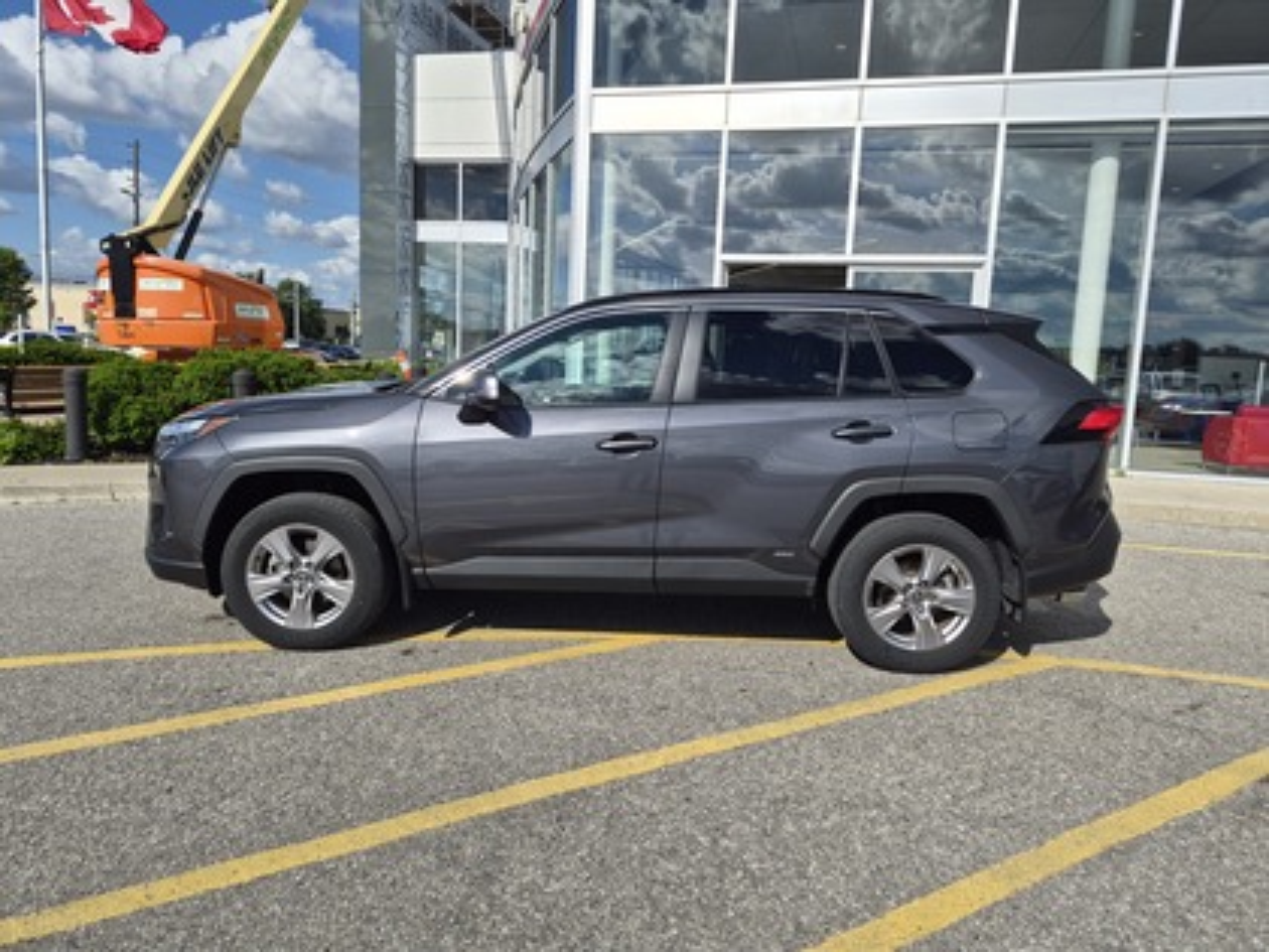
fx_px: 843
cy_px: 476
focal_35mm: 23
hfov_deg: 73.9
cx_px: 634
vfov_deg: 58.9
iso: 50
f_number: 1.8
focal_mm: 5.4
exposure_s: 1/7696
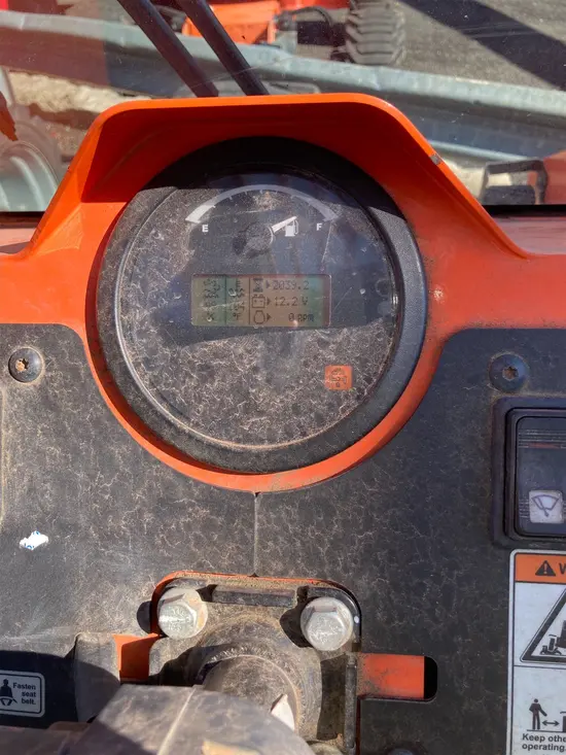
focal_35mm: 28
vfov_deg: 63.4
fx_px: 610
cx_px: 283
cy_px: 378
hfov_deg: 49.8
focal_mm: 3.99
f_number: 1.8
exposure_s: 1/392
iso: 20
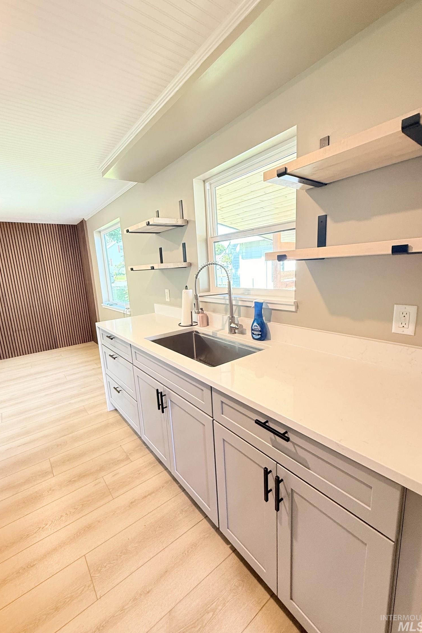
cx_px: 201
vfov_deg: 100.4
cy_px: 321
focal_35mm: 15
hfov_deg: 77.3
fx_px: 264
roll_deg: +3.3
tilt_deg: -10.9
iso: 400
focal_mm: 2.22
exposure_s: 1/60
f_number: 2.2
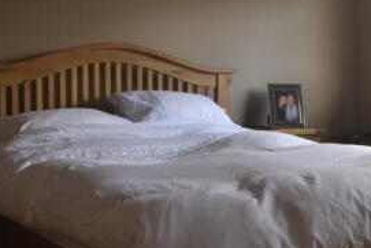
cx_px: 243
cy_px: 116
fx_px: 897
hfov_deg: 23.3
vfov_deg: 15.7
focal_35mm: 87
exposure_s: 1/100
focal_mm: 24
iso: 400
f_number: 4
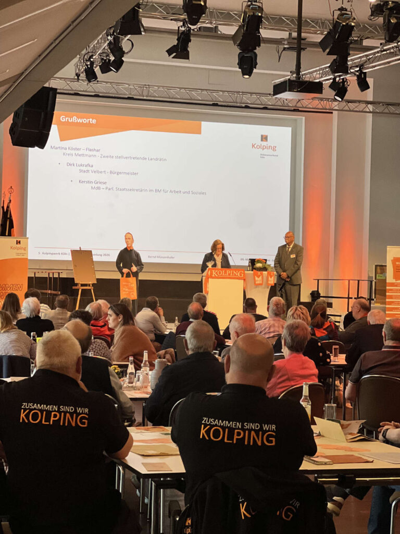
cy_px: 267
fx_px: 1186
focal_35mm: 77
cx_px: 200
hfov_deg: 19.1
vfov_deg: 25.3
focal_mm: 9
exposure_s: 1/90
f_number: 2.8
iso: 200
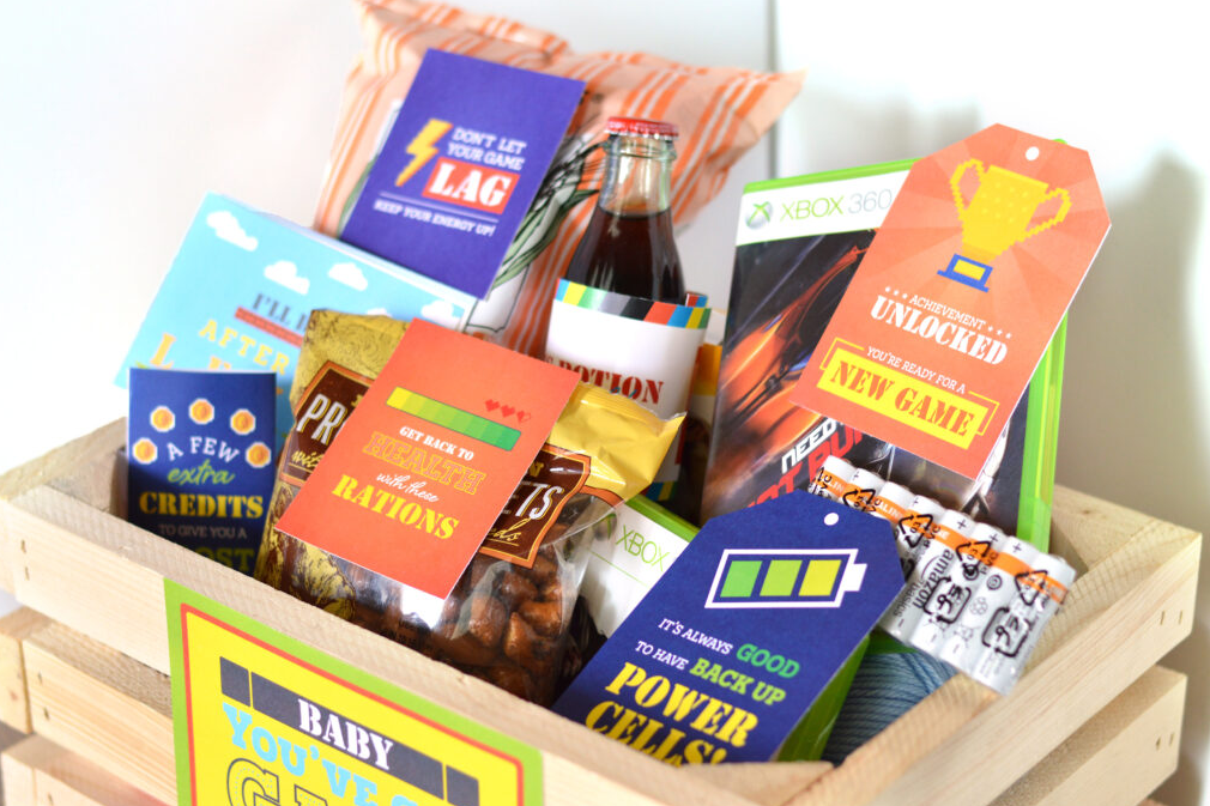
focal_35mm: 76
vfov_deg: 17.9
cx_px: 598
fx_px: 2554
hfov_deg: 26.7
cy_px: 404
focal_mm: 50
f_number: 2.5
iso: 400
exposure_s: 1/30
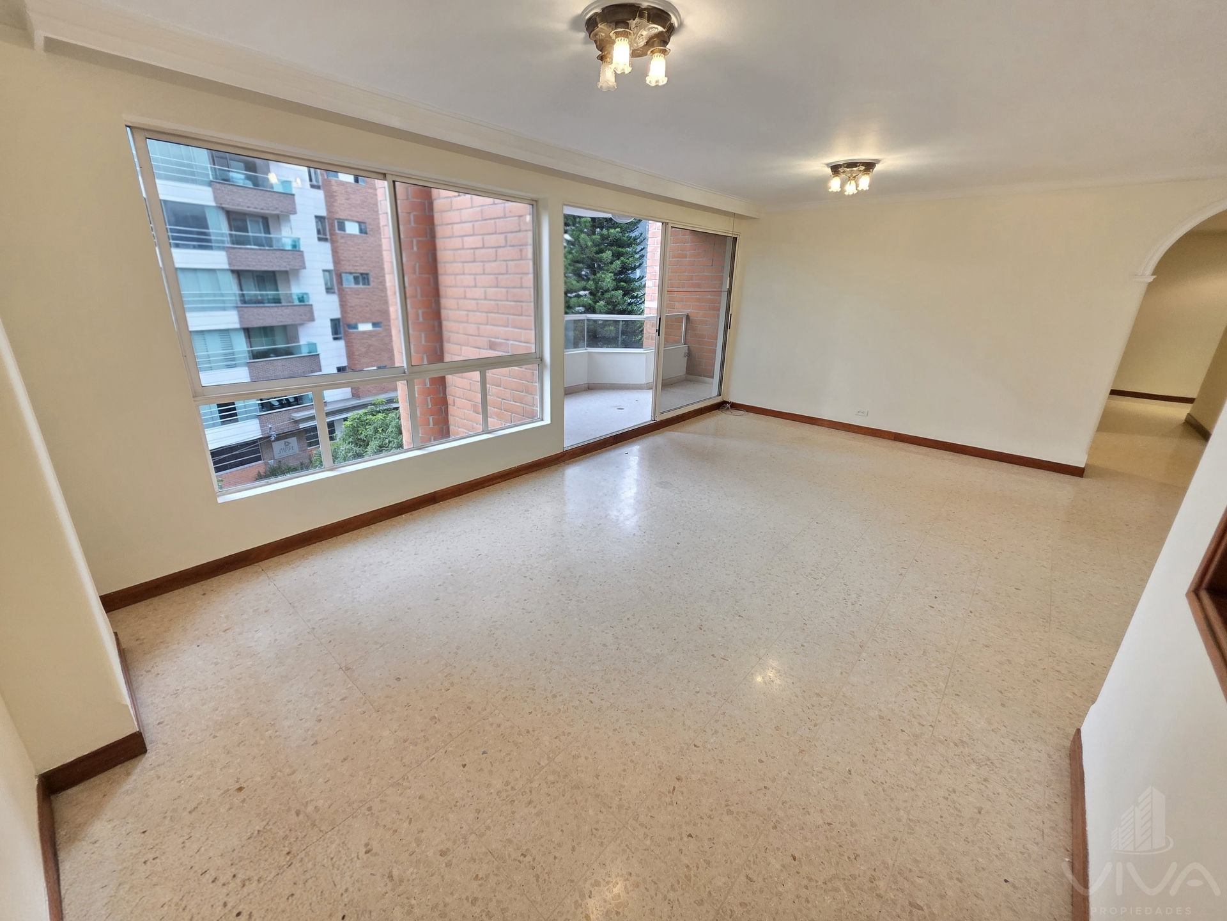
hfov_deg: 106.2
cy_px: 460
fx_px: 461
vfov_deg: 89.9
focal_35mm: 13
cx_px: 614
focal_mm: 2.2
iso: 400
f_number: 1.9
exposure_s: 1/60.2
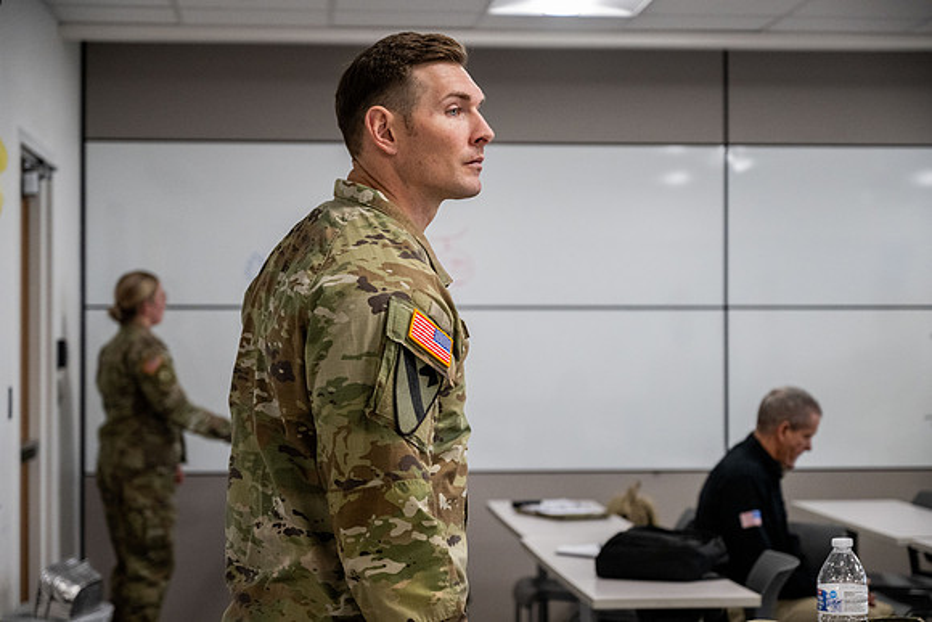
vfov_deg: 19.1
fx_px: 1847
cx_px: 466
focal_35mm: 71
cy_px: 311
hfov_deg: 28.3
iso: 2500
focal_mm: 70
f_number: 4
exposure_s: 1/400
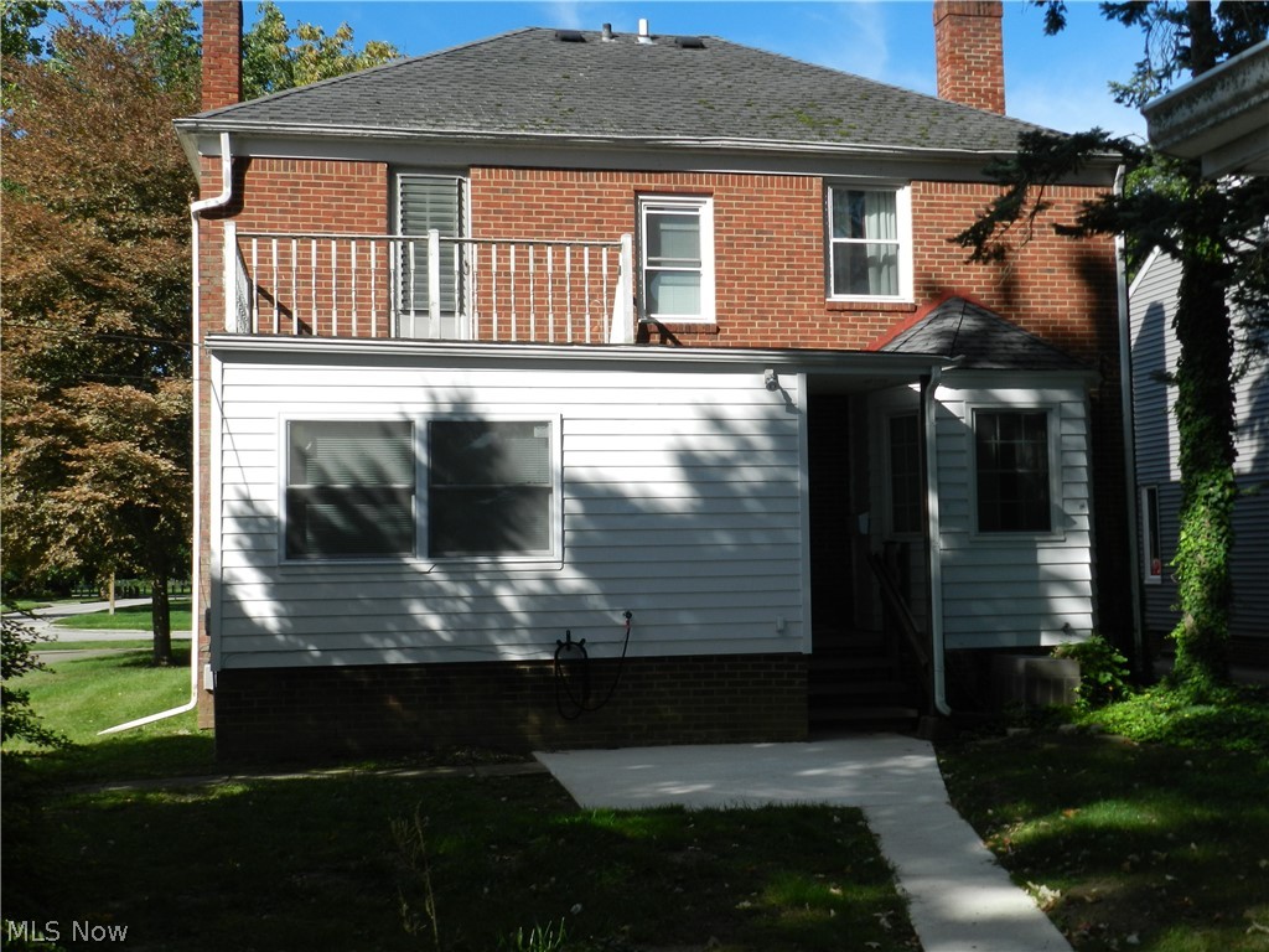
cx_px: 634
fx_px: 1393
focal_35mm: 38
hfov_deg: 49.0
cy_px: 476
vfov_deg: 37.7
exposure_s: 1/800
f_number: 4.5
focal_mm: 6.7
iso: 160
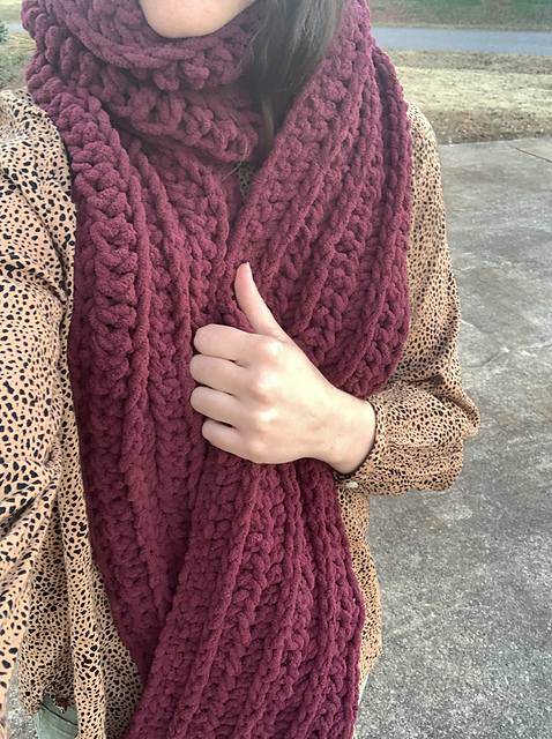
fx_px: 682
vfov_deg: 56.9
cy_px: 370
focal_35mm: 32
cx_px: 276
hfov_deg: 44.1
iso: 200
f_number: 2.2
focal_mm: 2.87
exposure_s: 1/60
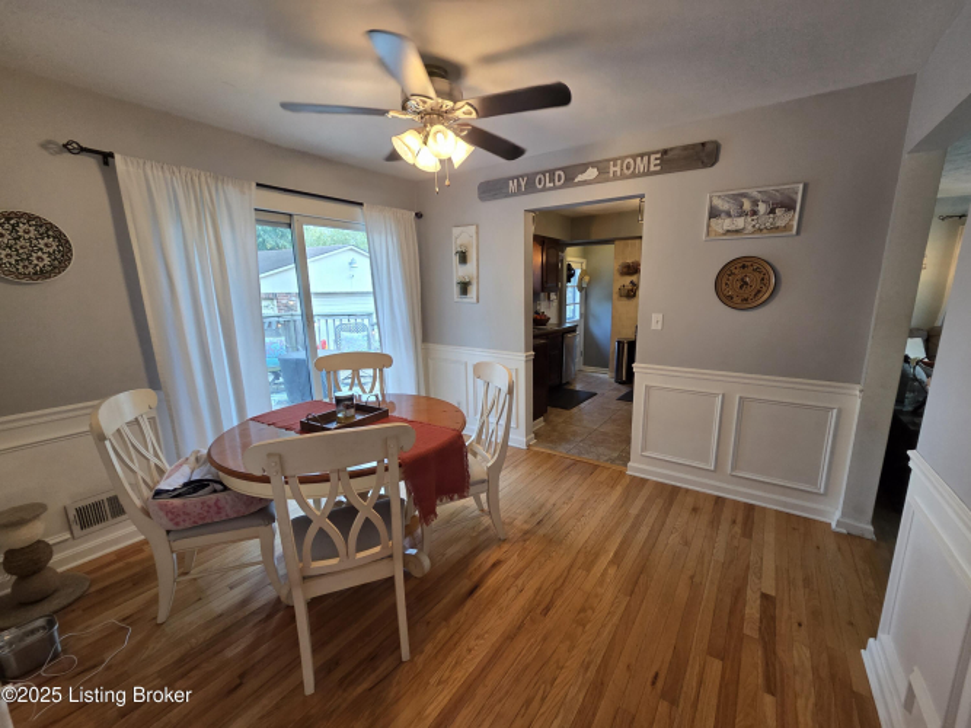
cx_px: 486
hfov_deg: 106.2
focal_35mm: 13
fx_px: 365
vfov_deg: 89.9
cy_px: 364
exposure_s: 1/60
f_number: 2.2
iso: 200
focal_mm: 2.2
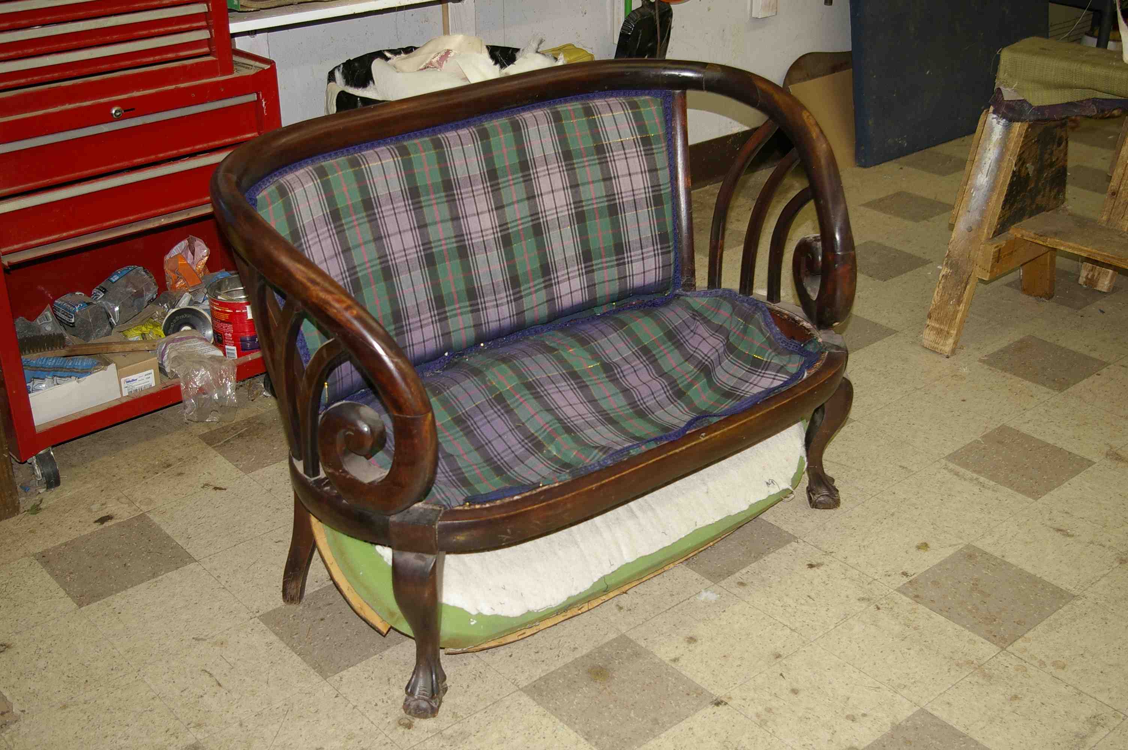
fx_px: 1315
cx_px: 564
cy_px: 375
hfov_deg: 46.4
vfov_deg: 31.8
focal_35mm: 42
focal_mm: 28
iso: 200
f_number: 4.5
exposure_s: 1/60
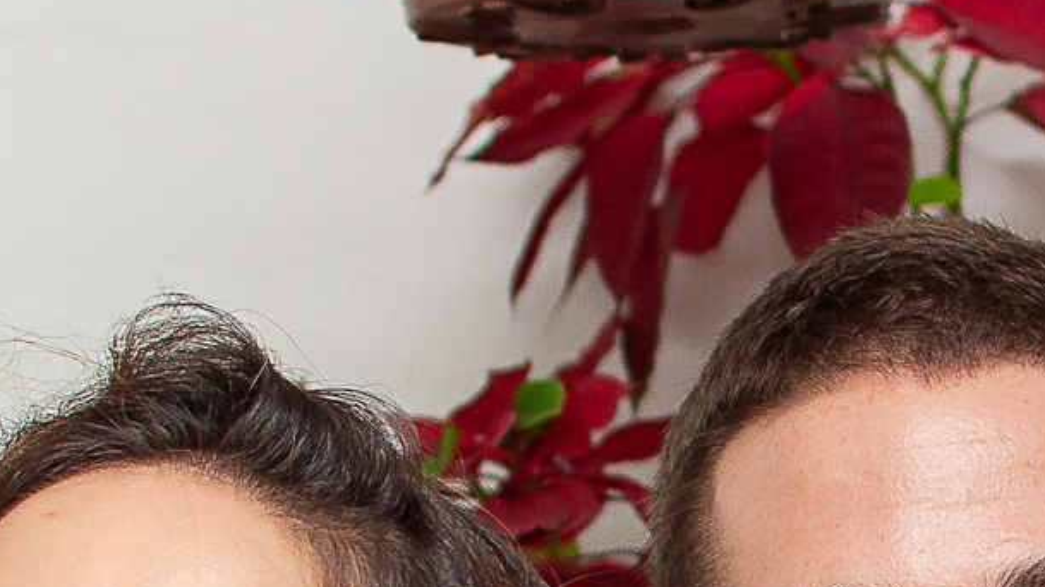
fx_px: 7423
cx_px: 1022
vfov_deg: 4.5
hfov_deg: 8.0
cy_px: 1095
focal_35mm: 268
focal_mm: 35
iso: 200
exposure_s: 1/200
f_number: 3.2
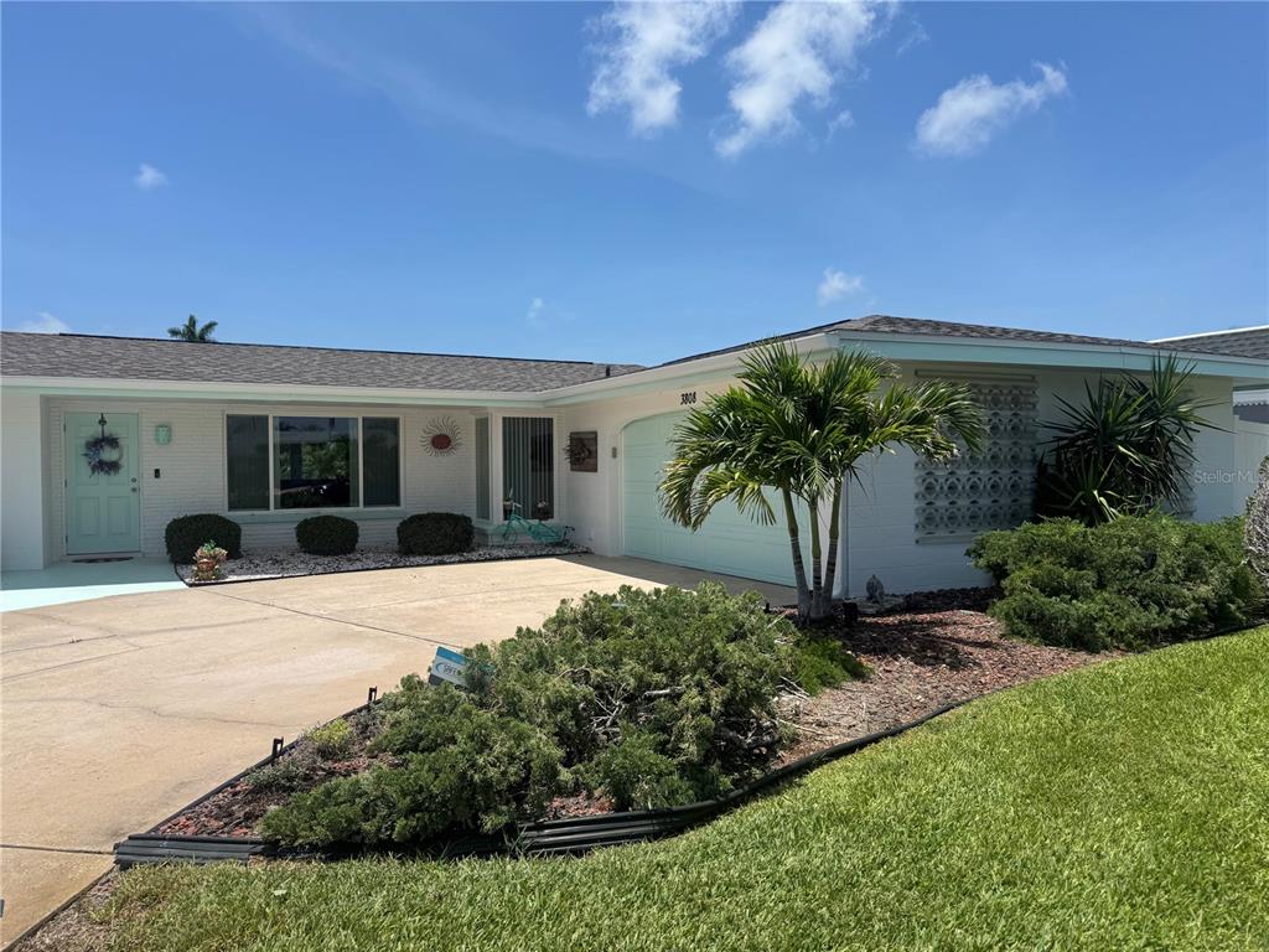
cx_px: 634
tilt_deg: -1.3
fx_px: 880
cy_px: 476
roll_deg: +0.0
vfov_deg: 56.8
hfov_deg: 71.6
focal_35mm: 24
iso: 80
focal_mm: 6.76
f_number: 1.78
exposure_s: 1/6410
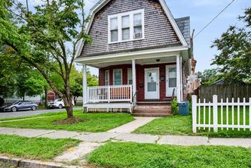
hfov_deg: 73.5
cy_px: 100
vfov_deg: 52.8
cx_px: 138
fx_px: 167
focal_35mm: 24
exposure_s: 1/125
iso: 100
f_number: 8
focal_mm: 16
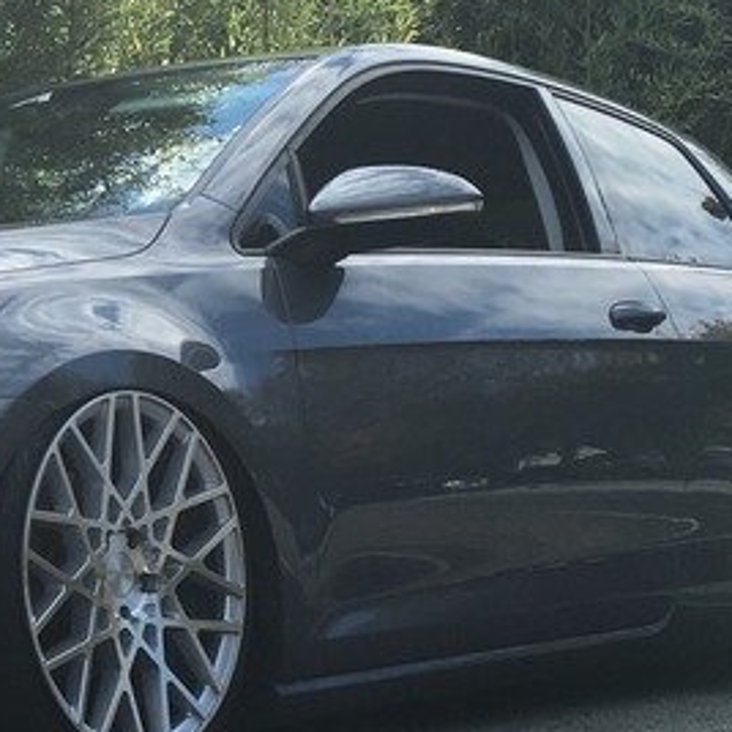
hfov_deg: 17.3
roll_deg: +0.9
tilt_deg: +8.8
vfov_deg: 17.6
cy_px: 186
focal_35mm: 98
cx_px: -36
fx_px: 2345
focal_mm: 4.15
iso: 25
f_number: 2.2
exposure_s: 1/769
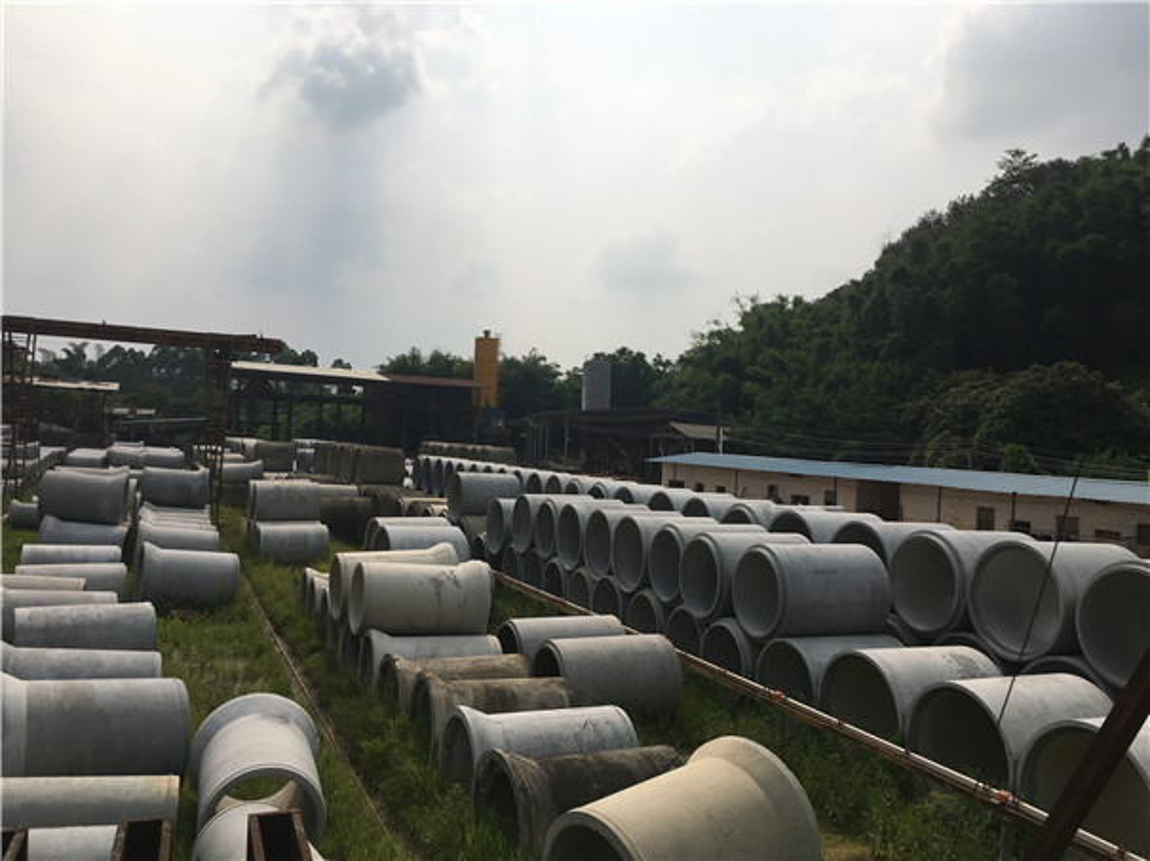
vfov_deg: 48.2
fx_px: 963
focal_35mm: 29
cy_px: 430
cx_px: 575
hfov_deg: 61.7
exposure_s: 1/4808
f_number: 2.2
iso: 25
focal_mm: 4.15
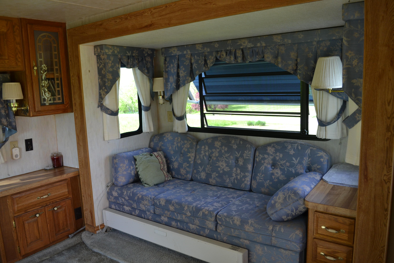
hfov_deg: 67.4
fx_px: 295
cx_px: 197
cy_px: 132
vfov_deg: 47.9
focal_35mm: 27
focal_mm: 18
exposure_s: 1/60
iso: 400
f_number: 4
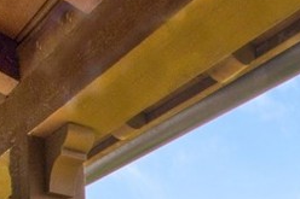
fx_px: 516
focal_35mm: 62
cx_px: 315
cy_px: 345
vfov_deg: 18.0
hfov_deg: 29.7
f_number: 22
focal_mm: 10
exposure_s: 1/20
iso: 200
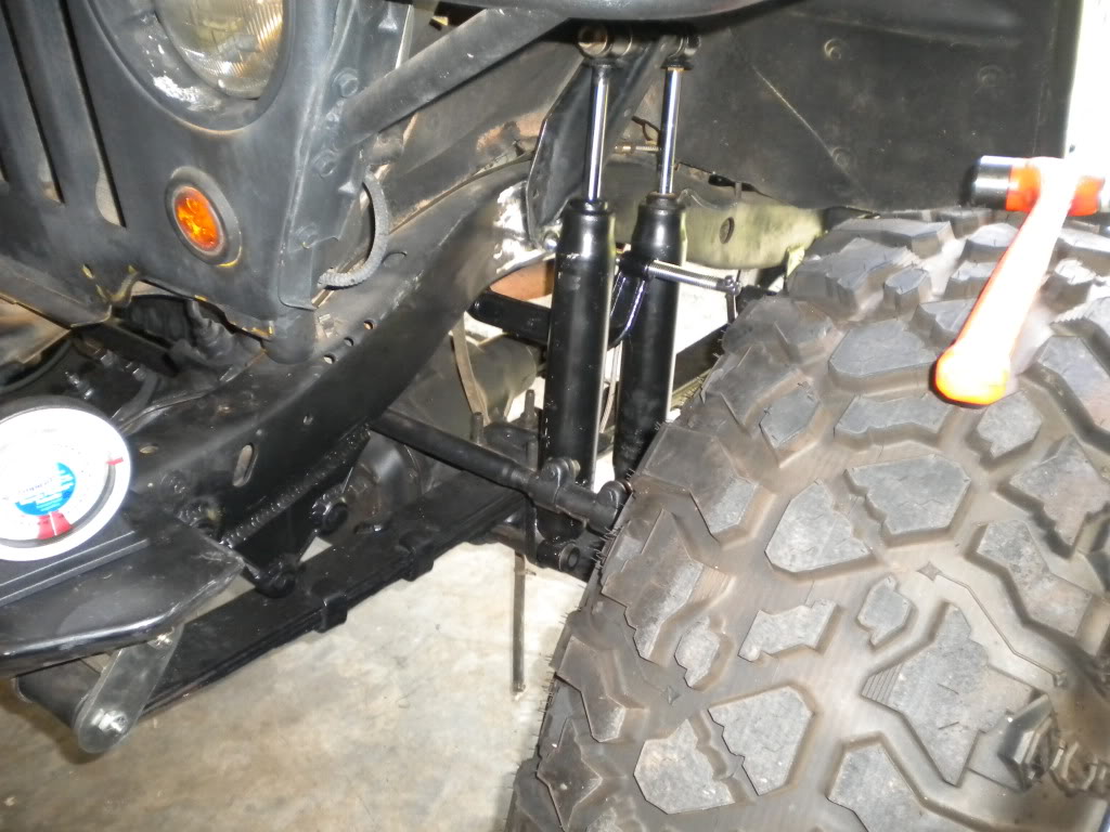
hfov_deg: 52.6
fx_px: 1122
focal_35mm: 35
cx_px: 555
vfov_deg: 40.7
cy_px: 416
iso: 400
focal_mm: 6.3
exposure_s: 1/30
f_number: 3.1
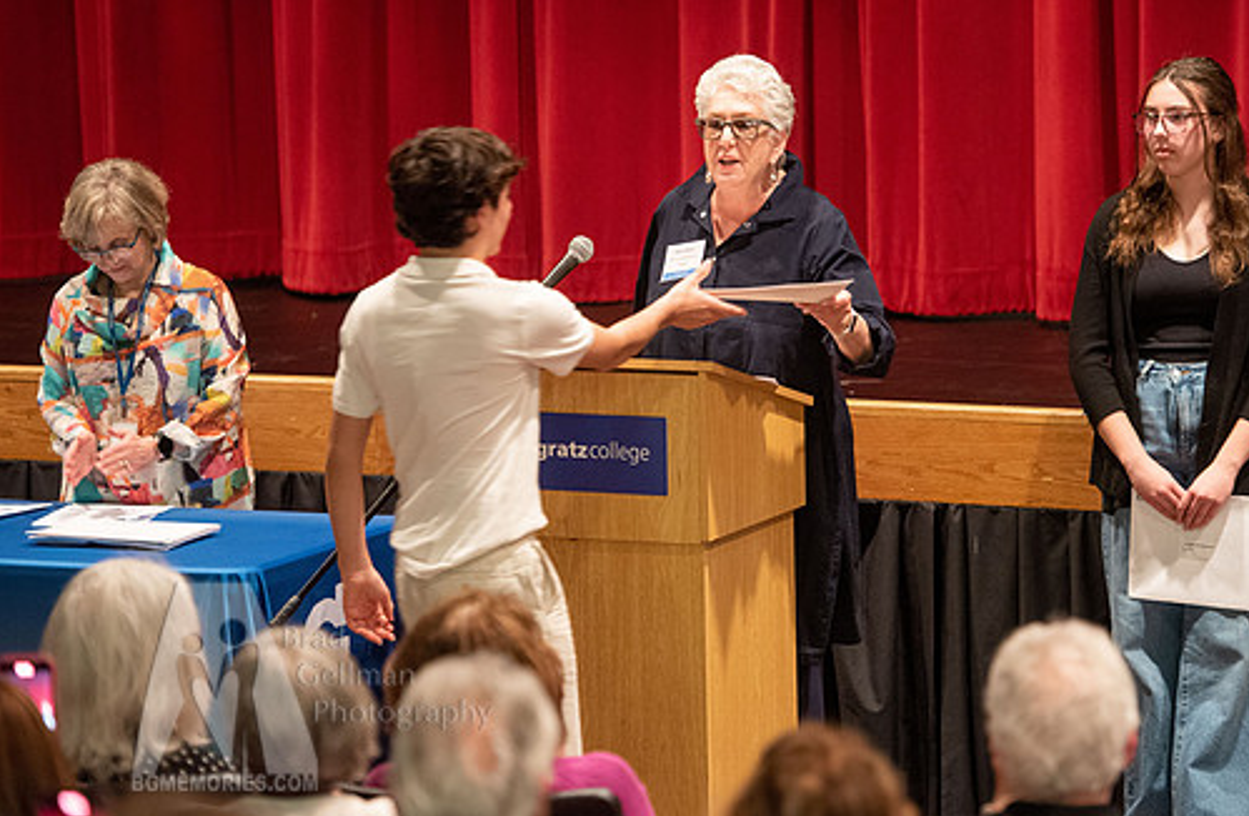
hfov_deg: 12.0
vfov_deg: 7.9
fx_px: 5930
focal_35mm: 172
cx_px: 740
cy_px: 355
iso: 2500
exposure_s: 1/80
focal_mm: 140
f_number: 2.8
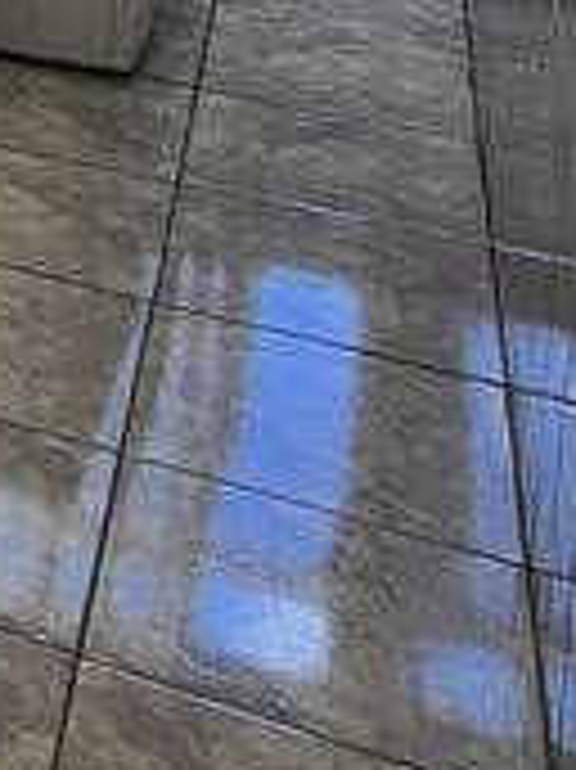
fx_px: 1822
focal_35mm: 82
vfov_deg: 19.6
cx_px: -832
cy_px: -486
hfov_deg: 13.2
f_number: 2.2
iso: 64
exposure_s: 1/120
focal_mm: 2.2
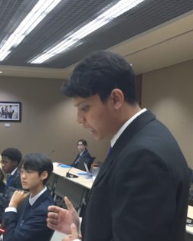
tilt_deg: -5.3
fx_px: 386
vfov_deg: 34.3
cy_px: 170
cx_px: 51
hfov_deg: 27.7
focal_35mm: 54
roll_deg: -2.6
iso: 100
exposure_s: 1/33
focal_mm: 4.15
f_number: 2.2
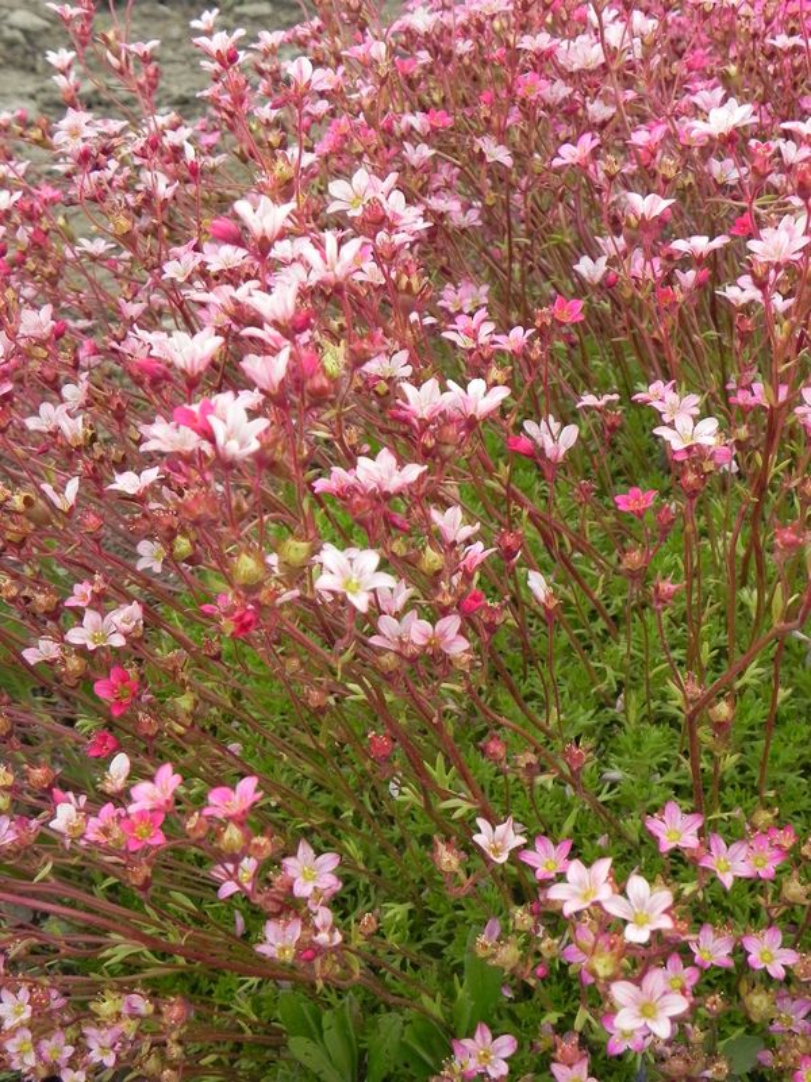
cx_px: 406
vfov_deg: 41.2
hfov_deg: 31.5
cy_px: 541
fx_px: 1437
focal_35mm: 46
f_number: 4
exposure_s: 1/160
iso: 200
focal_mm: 8.2
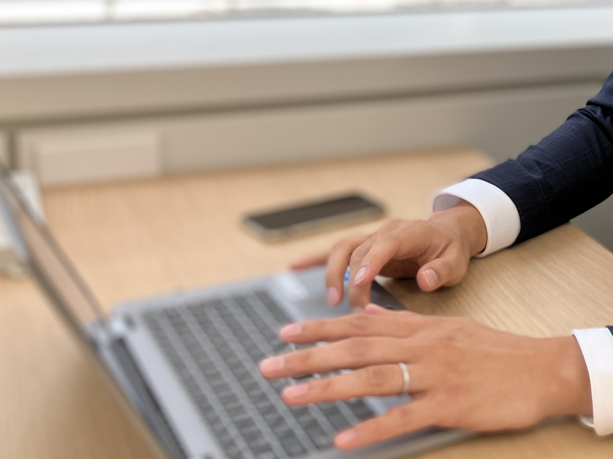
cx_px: 639
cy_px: 19
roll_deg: -4.4
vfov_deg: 23.2
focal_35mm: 61
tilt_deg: -9.6
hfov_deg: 29.2
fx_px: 1080
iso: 125
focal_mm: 3.99
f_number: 1.8
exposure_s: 1/60
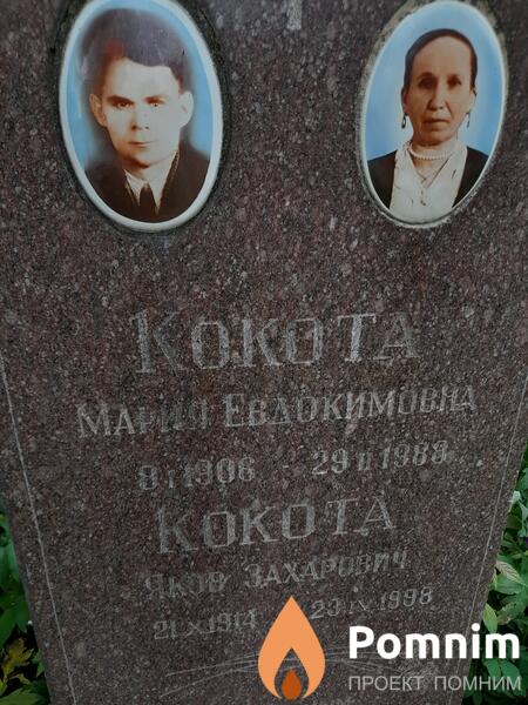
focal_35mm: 25
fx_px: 508
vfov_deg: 69.4
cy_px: 352
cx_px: 264
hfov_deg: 54.9
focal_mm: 4.6
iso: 20
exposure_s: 1/229
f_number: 2
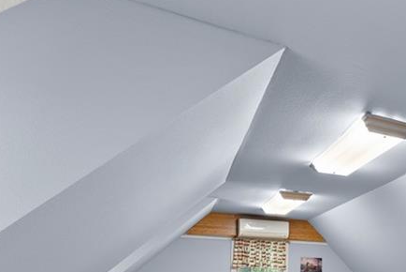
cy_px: 269
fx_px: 372
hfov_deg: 46.9
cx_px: 413
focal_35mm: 33
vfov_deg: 36.2
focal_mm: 14
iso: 640
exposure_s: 1/3
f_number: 7.1
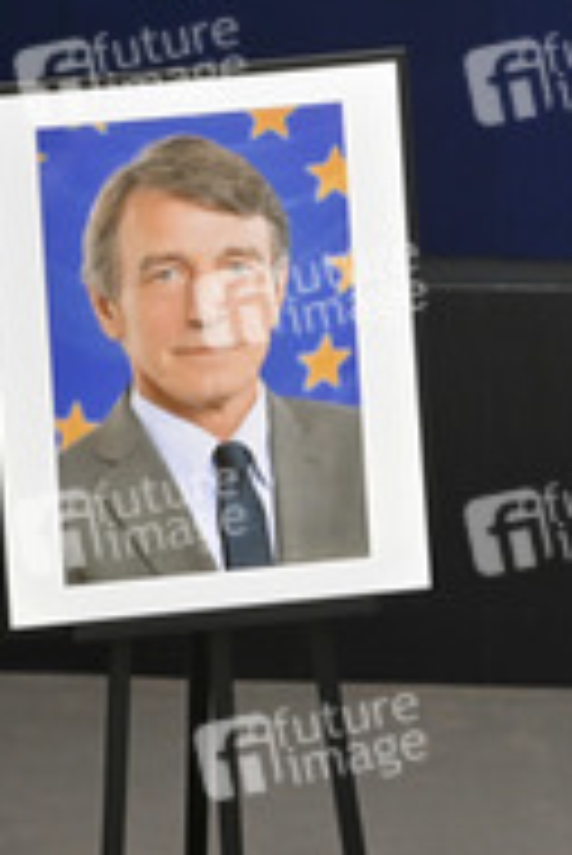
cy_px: 634
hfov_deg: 2.9
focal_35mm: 473
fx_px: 11252
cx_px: 640
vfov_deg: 4.4
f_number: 2.8
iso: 1000
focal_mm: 200
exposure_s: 1/400
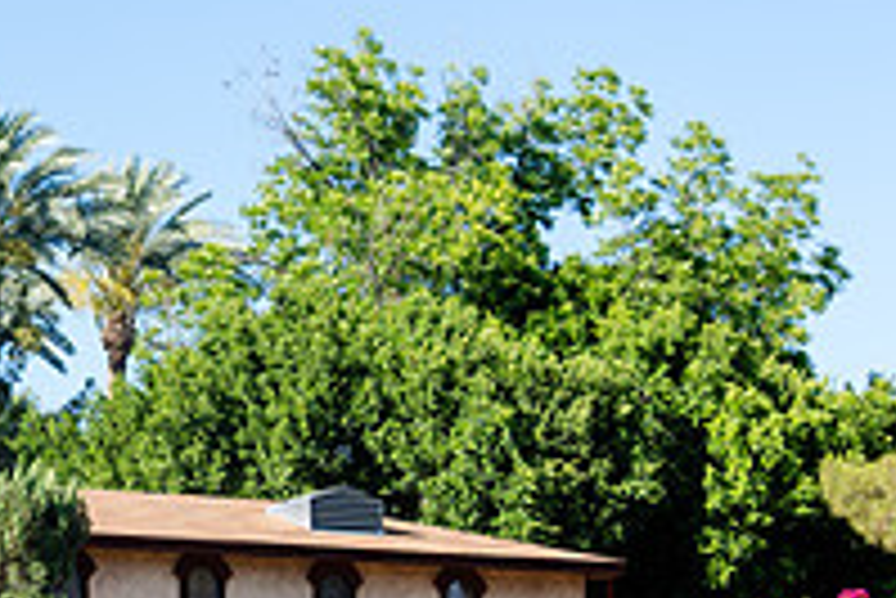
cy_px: 407
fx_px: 2466
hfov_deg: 19.8
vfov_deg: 13.8
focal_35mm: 99
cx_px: -59
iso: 160
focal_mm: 34
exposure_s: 1/640
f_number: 4
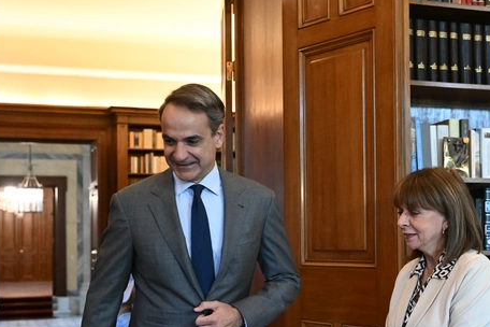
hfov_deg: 35.0
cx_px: 268
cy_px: 212
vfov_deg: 23.7
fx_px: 776
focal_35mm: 57
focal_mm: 40
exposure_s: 1/250
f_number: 4
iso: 6400
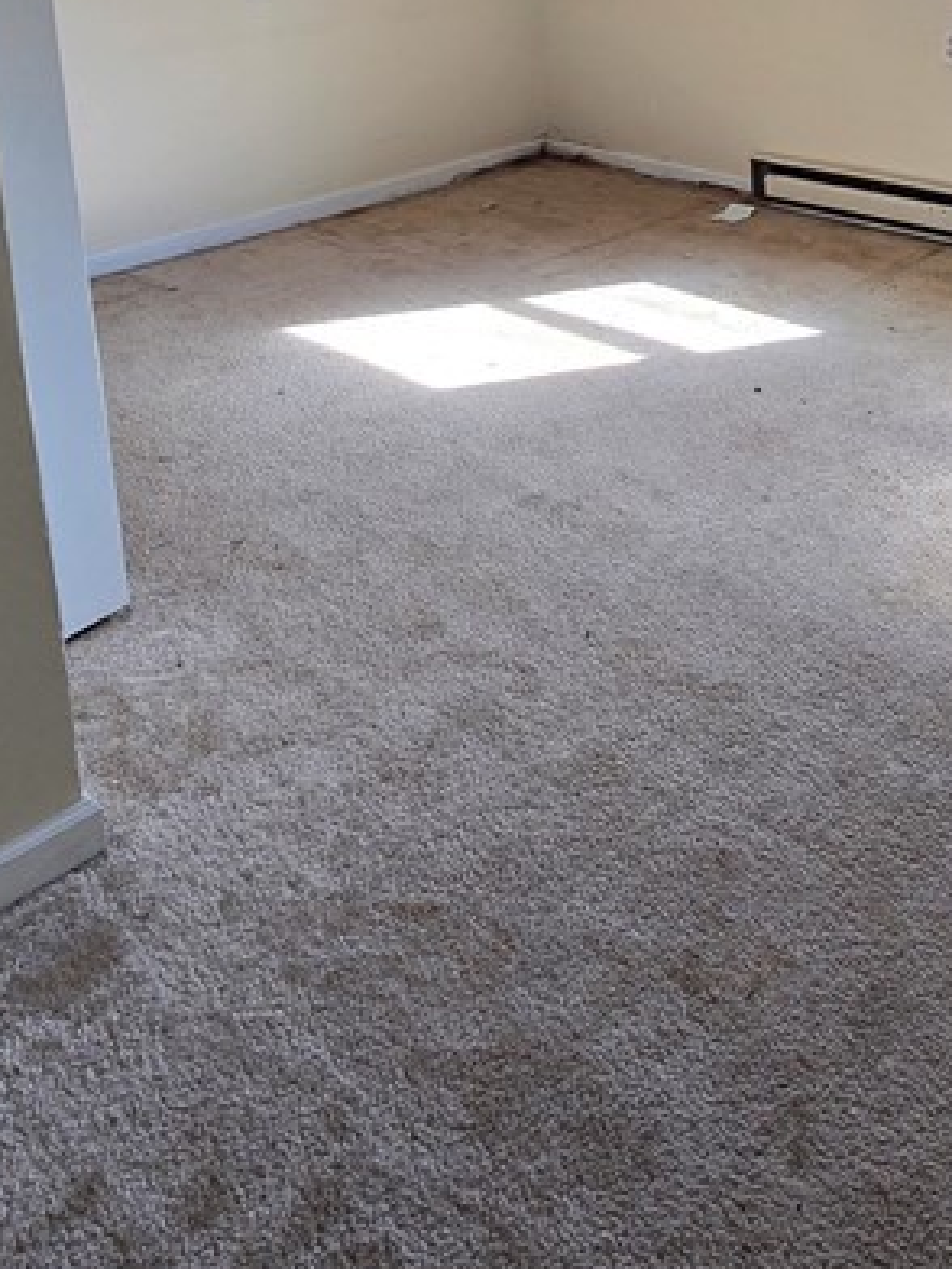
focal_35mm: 34
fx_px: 1247
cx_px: 738
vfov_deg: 47.2
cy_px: 74
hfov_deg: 40.4
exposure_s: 1/60
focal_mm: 2.2
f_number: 2.2
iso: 64
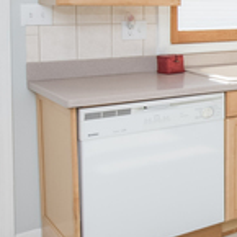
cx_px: 436
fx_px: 496
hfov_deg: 19.4
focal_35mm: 64
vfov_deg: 26.7
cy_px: 159
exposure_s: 1/160
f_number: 10
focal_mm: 17
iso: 400
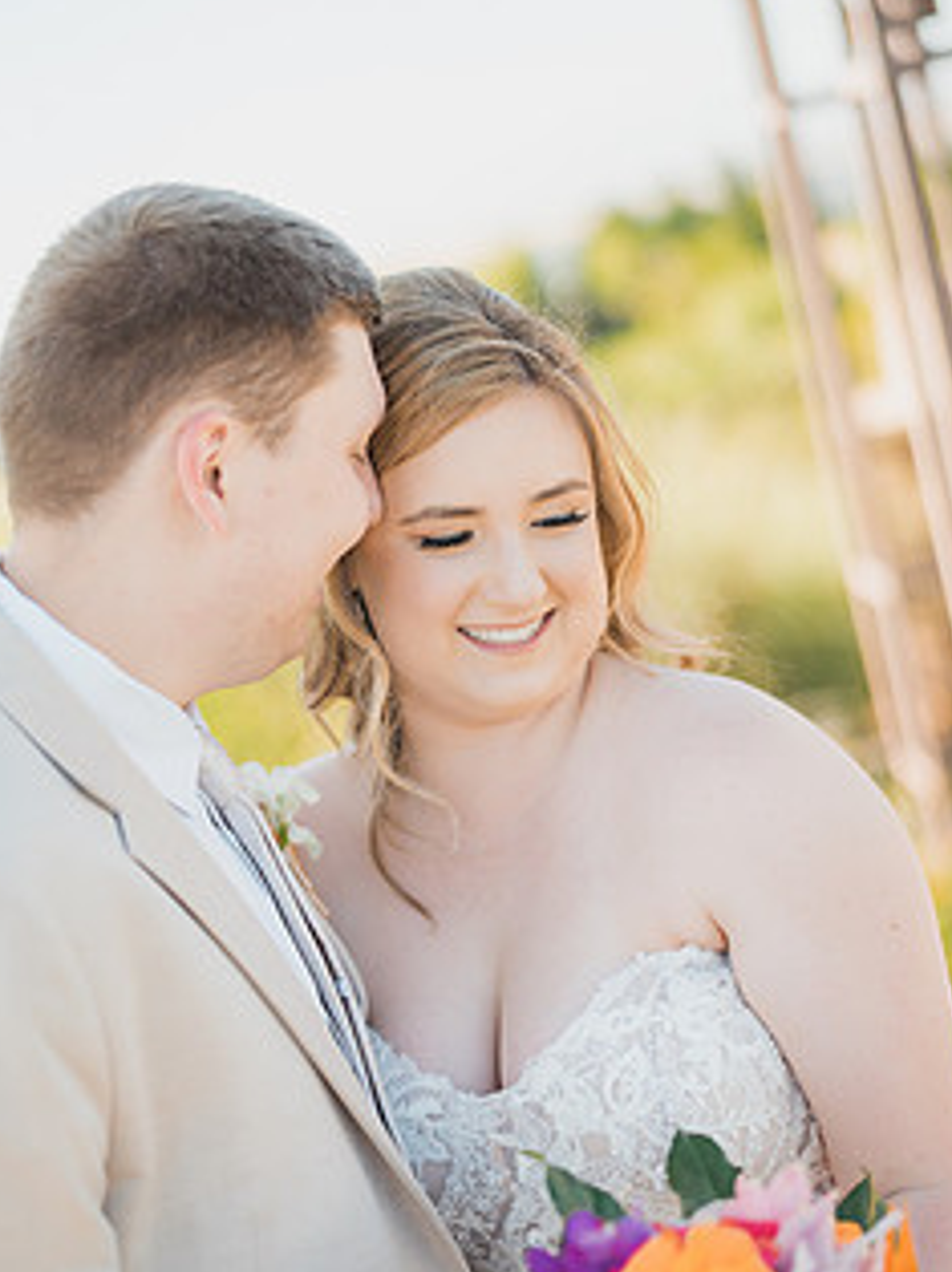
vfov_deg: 28.1
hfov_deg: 21.3
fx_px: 2534
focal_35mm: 69
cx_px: 446
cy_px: 794
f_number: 1.4
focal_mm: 50
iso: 125
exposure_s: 1/1600
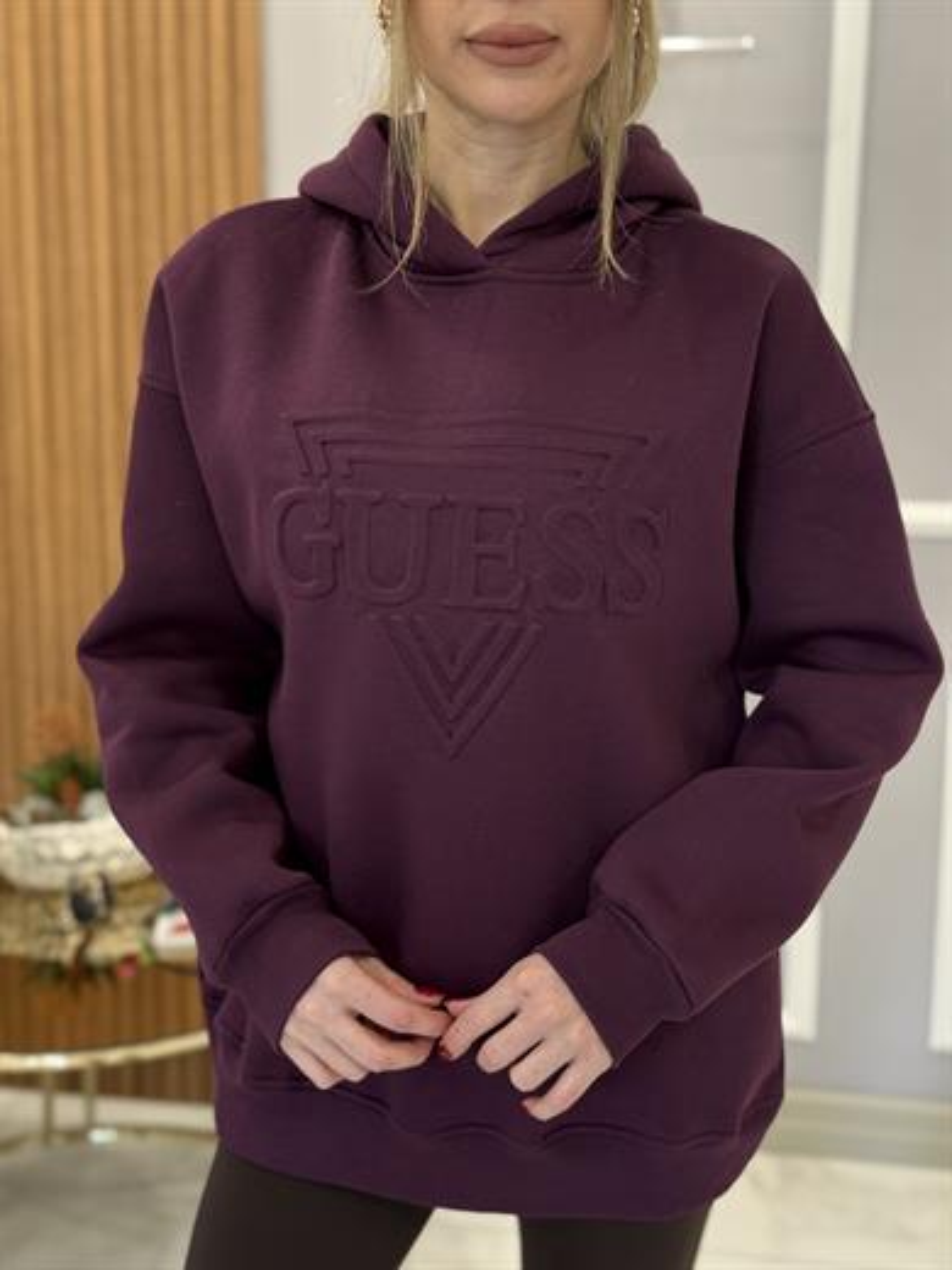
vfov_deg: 39.7
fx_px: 1760
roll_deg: -0.9
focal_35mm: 48
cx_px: 476
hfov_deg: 30.3
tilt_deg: -10.7
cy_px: 635
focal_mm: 6.76
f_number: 1.78
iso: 160
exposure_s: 1/60
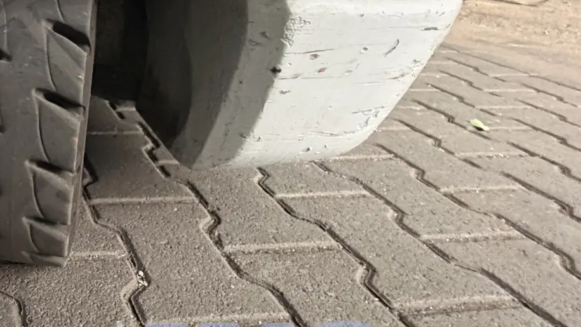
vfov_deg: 35.1
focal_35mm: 32
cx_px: 16
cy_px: 50
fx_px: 493
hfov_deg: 50.7
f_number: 2.2
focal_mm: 2.22
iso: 400
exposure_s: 1/60
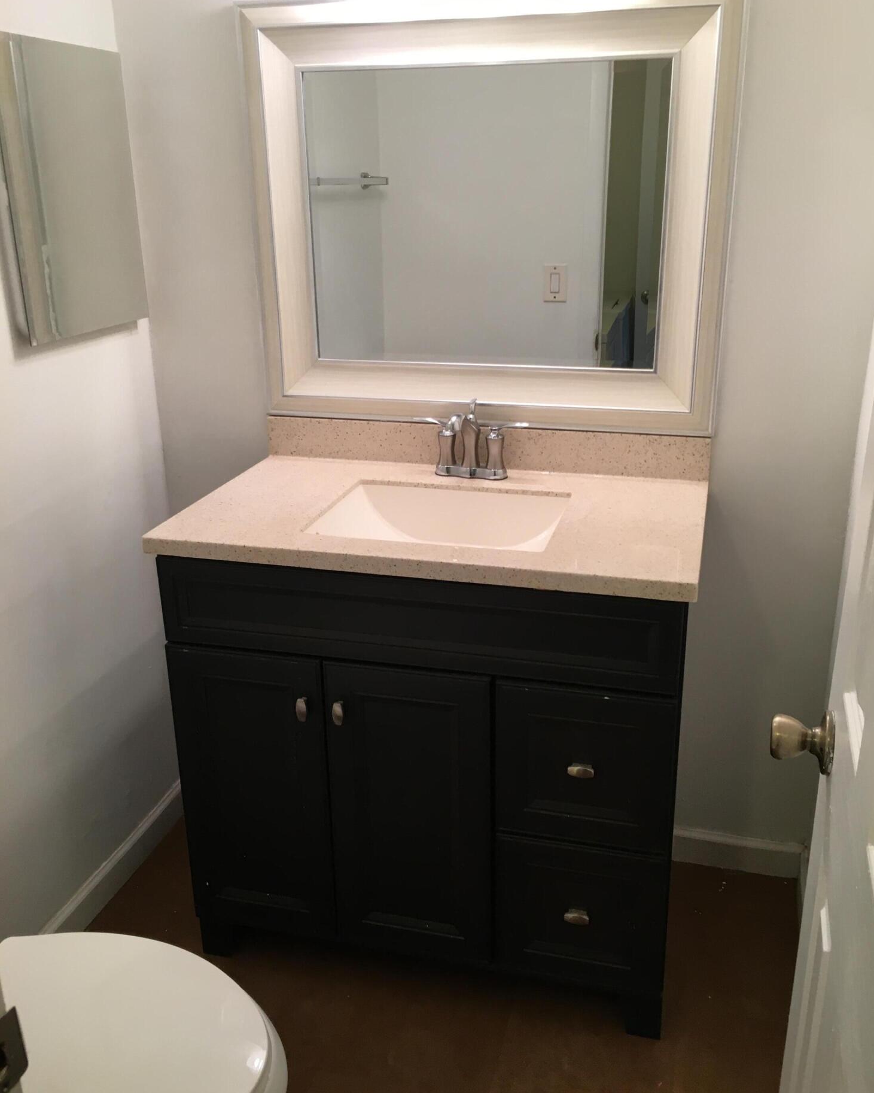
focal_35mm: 31
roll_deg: -0.3
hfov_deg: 47.1
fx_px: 1002
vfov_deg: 57.2
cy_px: 545
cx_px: 448
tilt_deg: -16.4
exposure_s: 1/30
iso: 50
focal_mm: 4.15
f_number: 2.2
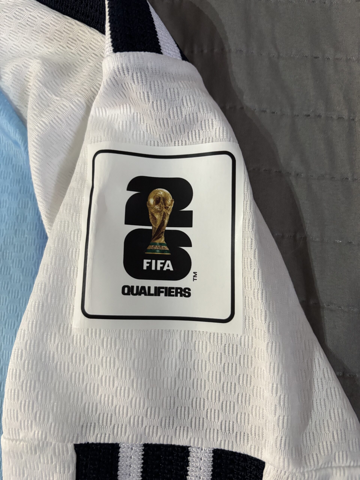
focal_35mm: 26
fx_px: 361
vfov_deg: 67.3
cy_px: 240
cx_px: 180
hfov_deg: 53.1
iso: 400
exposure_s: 1/50
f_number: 1.6
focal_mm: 5.96
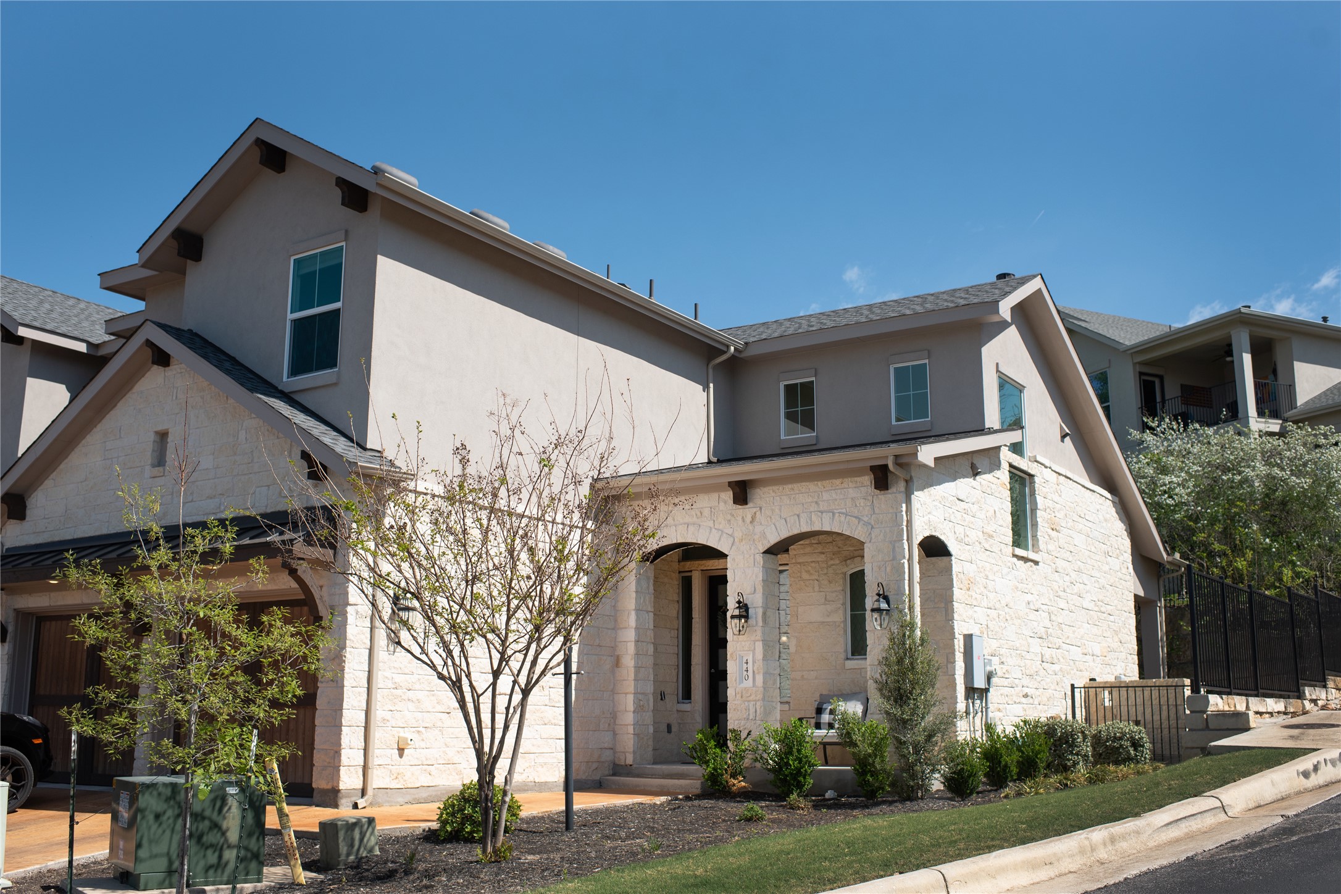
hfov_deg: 54.4
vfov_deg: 37.9
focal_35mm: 35
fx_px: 1304
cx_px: 670
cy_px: 447
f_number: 4.5
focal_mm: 35
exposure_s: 1/3200
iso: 320
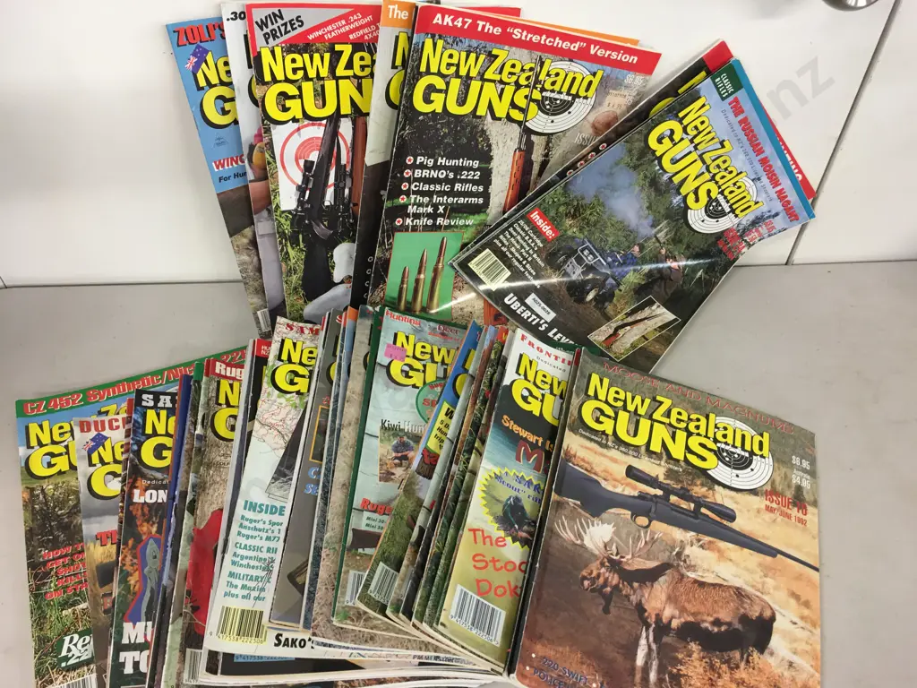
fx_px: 768
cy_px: 344
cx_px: 458
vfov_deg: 48.2
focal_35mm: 29
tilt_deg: -46.2
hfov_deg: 61.7
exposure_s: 1/17
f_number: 2.2
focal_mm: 4.15
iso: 50
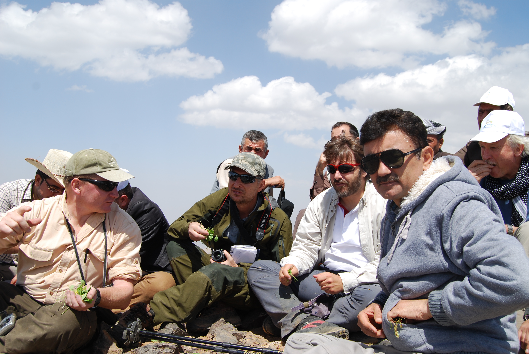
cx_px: 264
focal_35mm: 33
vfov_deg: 40.1
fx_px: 485
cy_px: 177
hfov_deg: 57.2
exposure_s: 1/250
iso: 100
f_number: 8
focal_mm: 22
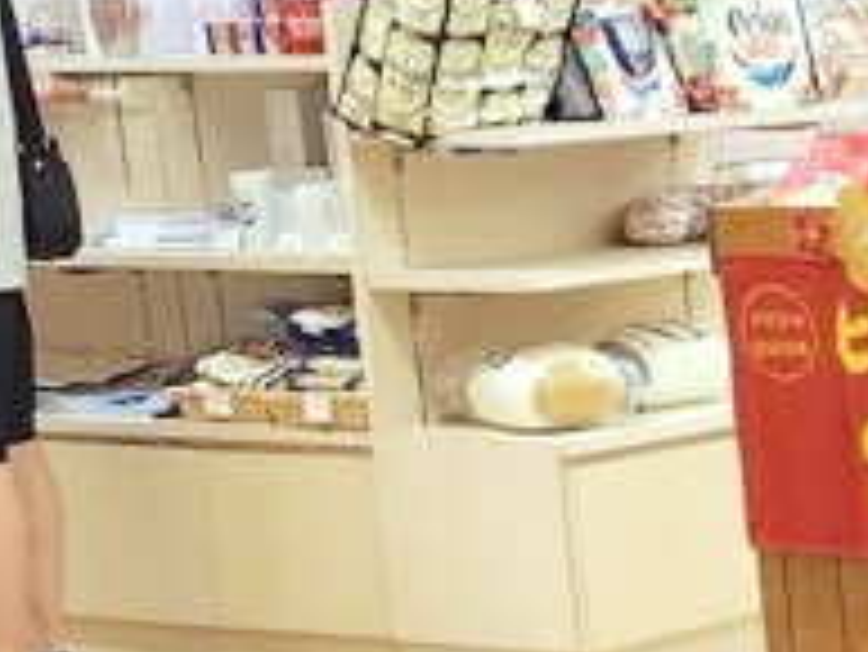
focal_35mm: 143
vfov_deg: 10.2
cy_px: 782
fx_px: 3588
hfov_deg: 12.1
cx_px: 1812
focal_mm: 5.54
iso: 200
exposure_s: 1/120
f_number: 1.8
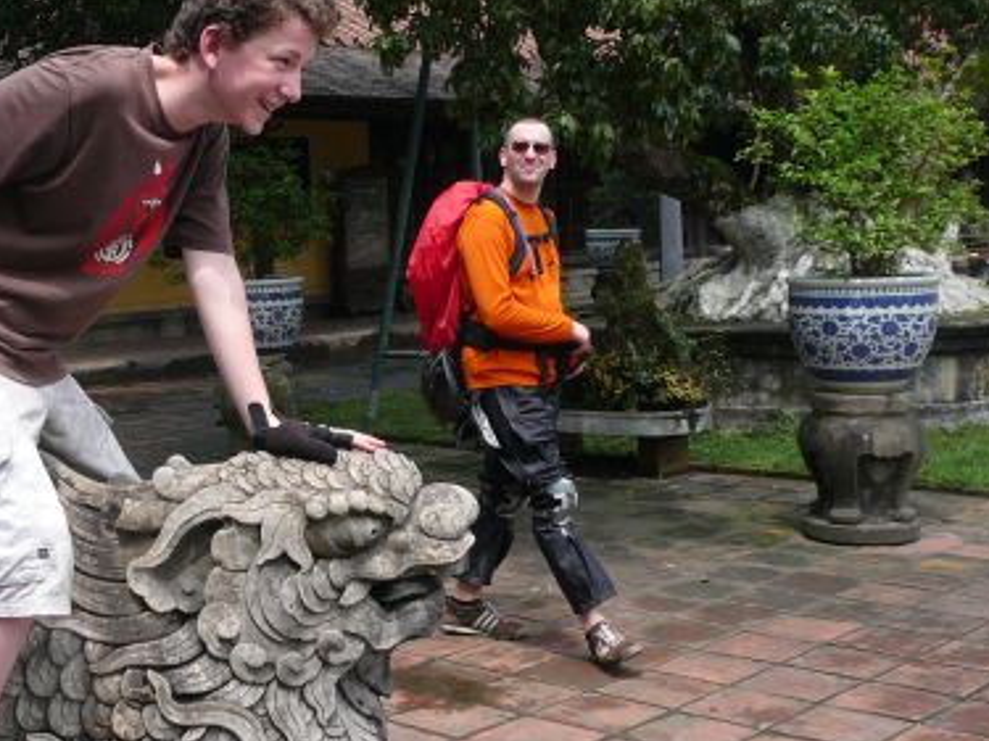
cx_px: 161
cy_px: 367
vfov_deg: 25.2
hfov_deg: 32.1
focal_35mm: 58
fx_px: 1657
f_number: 3
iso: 100
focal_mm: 5.4
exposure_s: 1/640
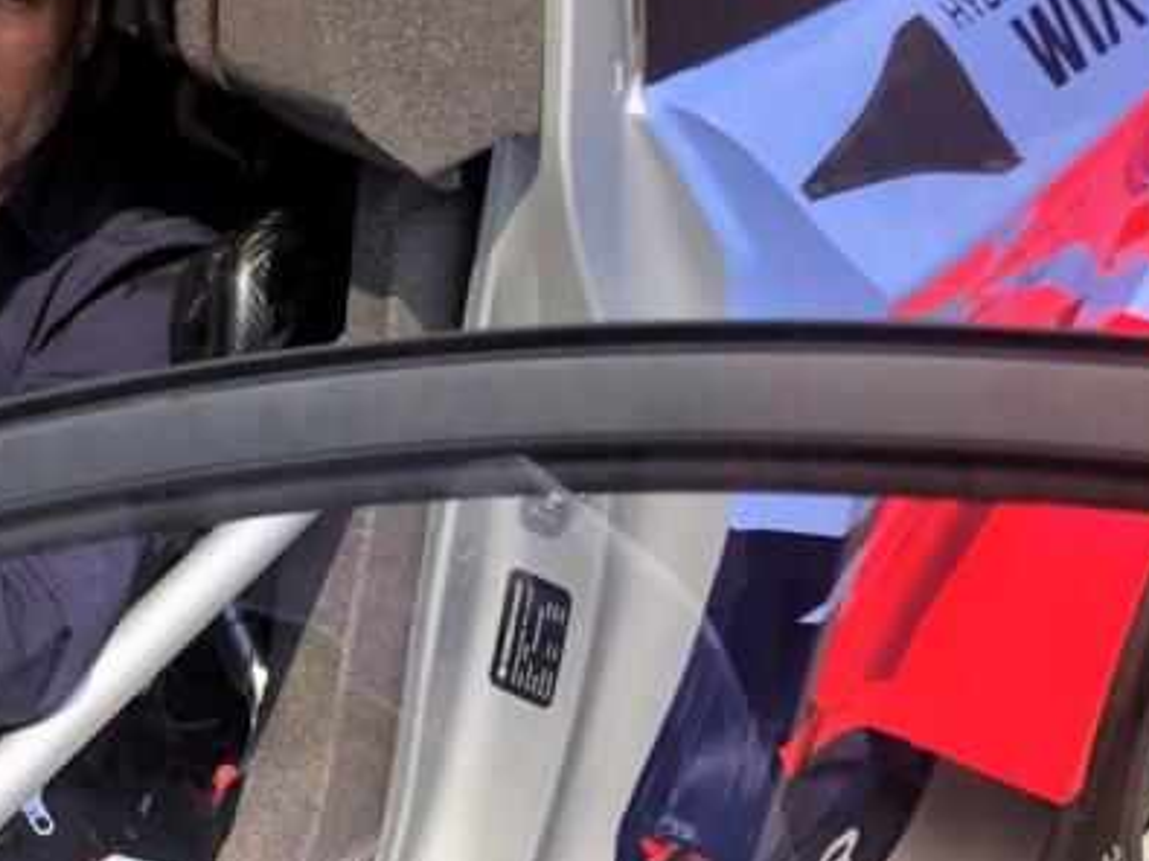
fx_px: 2821
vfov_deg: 17.3
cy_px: 329
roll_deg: -0.3
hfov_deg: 21.9
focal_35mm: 85
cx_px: -90
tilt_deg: -24.7
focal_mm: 3.99
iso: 20
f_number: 1.8
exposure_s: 1/923
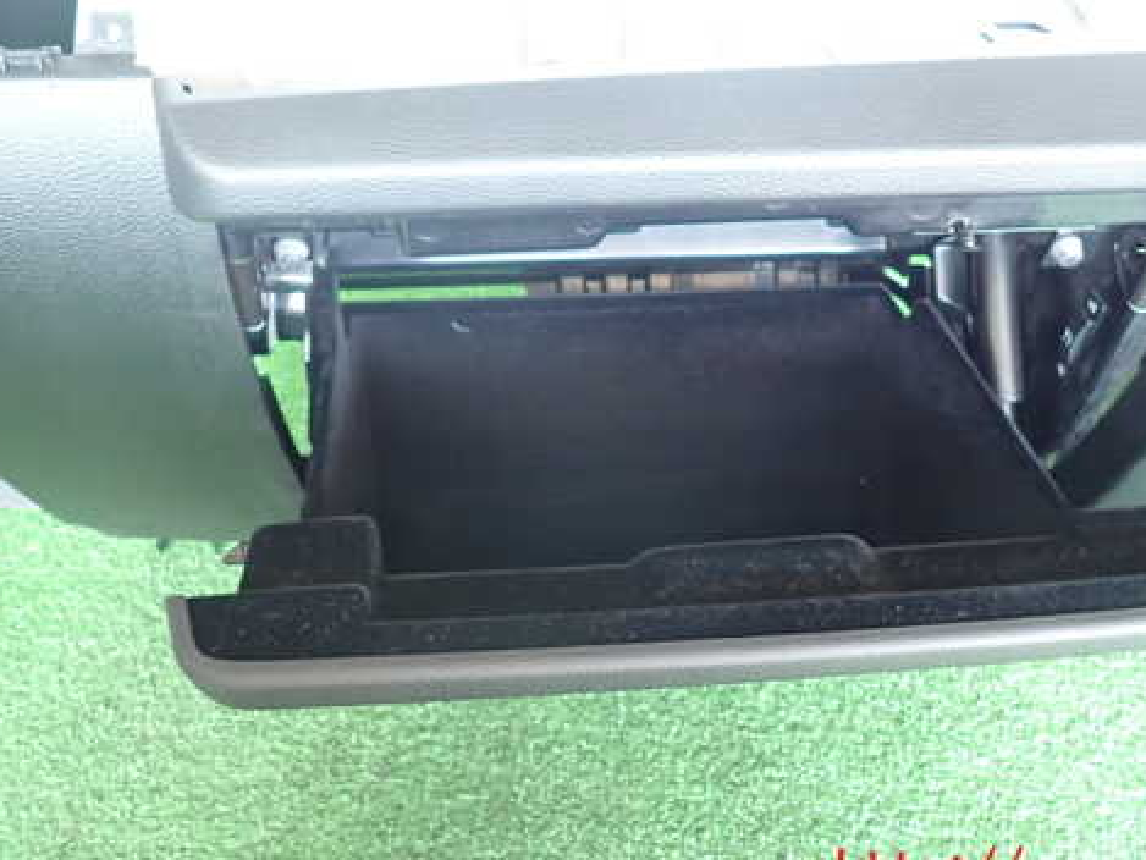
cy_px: 354
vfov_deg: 44.0
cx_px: 655
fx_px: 1060
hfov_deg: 56.6
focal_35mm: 32
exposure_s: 1/30
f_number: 2
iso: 400
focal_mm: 4.5
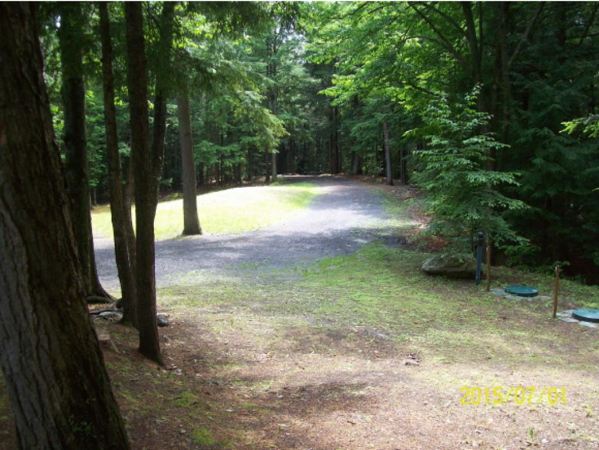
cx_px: 300
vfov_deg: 39.7
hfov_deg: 51.3
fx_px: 623
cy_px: 225
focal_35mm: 36
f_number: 2.7
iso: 80
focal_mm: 6
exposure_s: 1/133
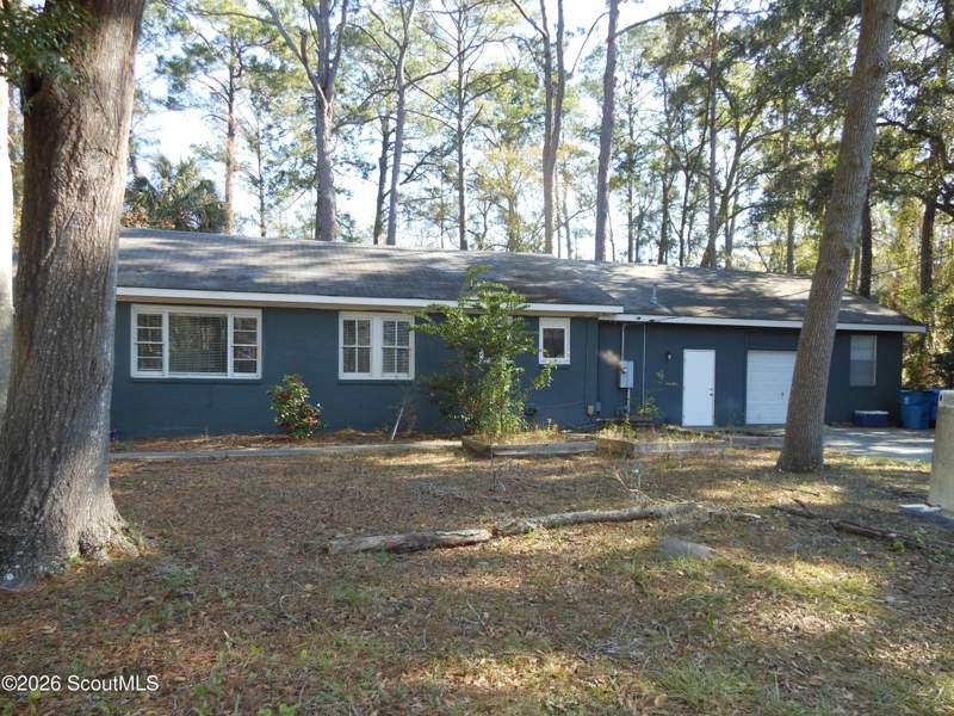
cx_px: 477
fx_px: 689
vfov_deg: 54.9
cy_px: 358
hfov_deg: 69.4
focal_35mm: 25
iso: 80
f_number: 3.2
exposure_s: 1/100
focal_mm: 4.5
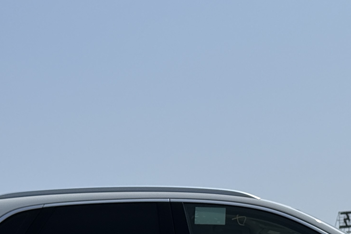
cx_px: 224
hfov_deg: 14.9
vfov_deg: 9.8
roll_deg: +0.2
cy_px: 315
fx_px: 1336
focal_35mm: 137
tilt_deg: +2.0
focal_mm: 6.76
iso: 64
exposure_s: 1/9901
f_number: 1.78
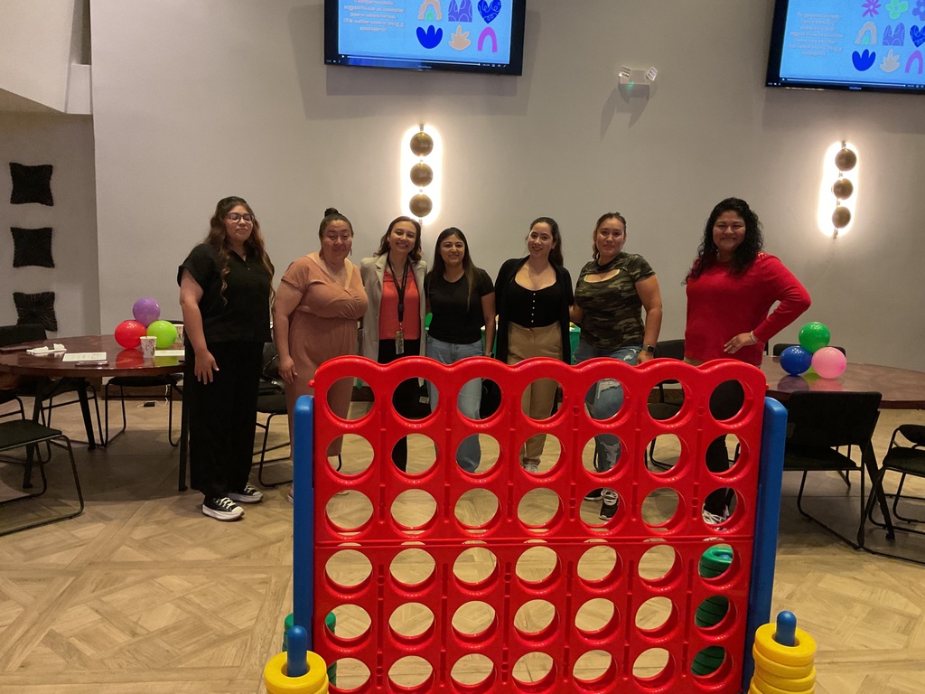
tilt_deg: -9.3
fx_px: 775
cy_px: 347
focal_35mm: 29
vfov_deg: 48.2
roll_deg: -1.4
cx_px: 462
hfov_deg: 61.7
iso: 250
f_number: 1.8
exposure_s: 1/60
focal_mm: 3
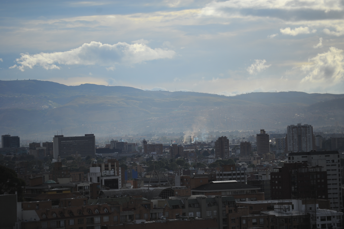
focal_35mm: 200
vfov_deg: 6.9
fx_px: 1910
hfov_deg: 10.3
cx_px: 172
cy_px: 114
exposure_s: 1/8000
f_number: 2.8
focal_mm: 200
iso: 250
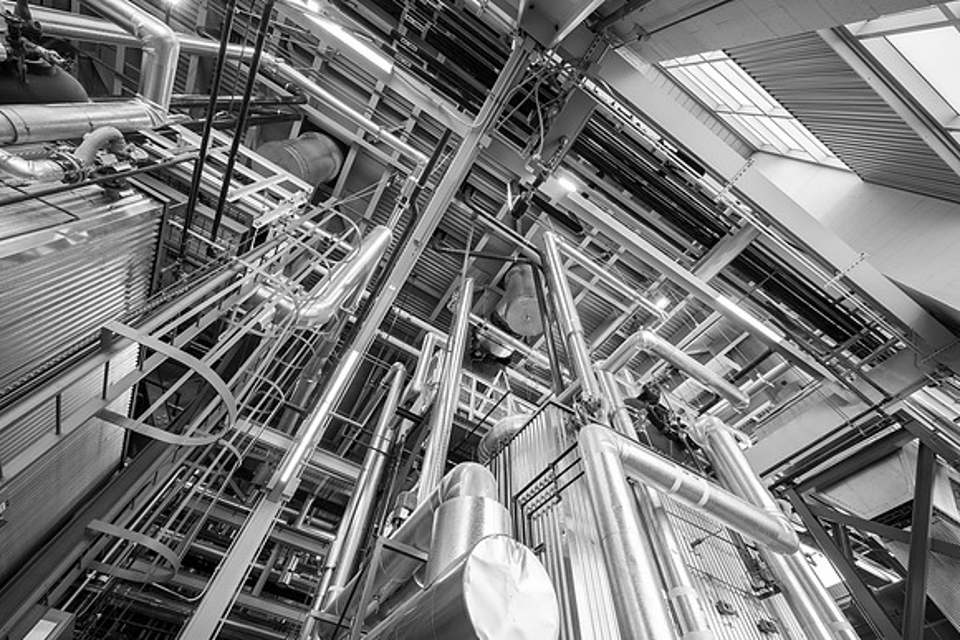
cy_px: 320
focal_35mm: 14
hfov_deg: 104.2
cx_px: 480
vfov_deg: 81.2
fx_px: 373
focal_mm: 14
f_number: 16
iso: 100
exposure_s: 1/1.25
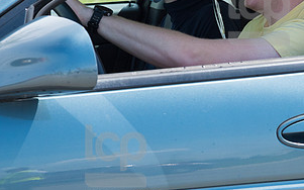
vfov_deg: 5.6
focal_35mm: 236
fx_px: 1955
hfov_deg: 8.9
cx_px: 260
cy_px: 19
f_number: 7.1
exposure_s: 1/800
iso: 1000
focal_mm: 120
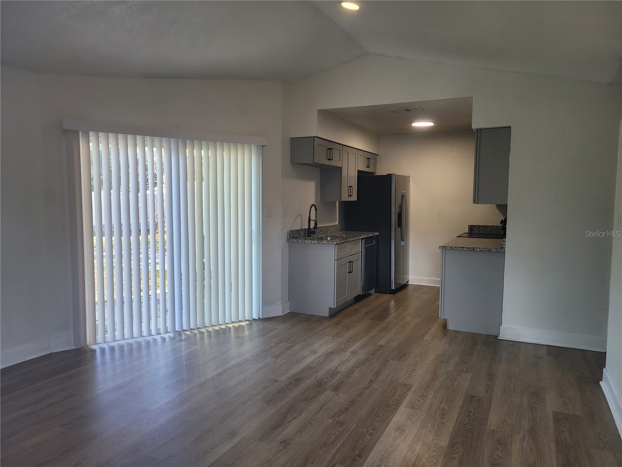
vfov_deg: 53.1
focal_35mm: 26
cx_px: 311
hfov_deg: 67.3
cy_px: 234
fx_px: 467
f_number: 1.8
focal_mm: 5.4
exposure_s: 1/120
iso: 80
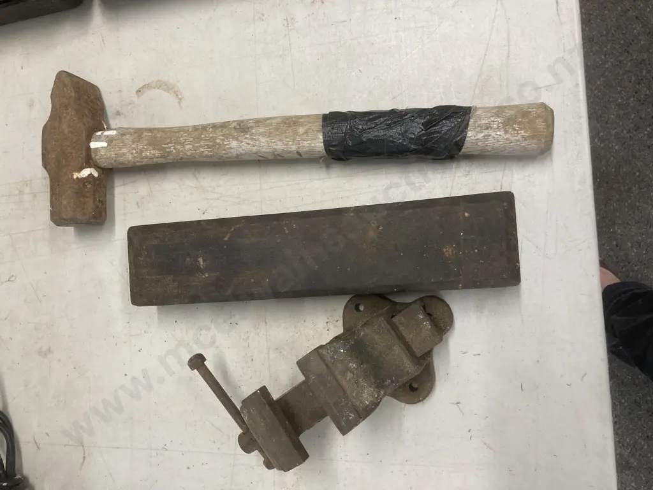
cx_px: 326
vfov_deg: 49.7
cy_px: 245
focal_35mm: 28
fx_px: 528
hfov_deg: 63.4
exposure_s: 1/50
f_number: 1.8
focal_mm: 3.99
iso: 64
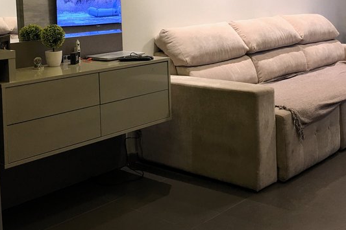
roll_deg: +2.1
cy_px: 22
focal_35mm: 52
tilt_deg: -1.2
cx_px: 186
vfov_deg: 25.2
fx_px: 500
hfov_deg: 38.2
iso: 25
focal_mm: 4.15
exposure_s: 1/15
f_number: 2.2
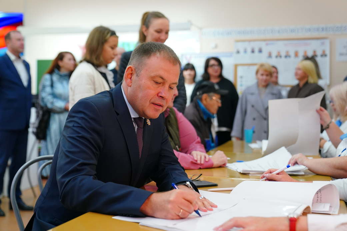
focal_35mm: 49
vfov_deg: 27.5
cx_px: 174
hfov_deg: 40.3
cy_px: 116
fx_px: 472
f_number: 2.8
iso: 3200
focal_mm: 49
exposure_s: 1/250
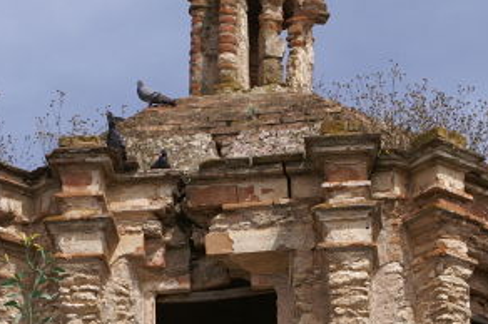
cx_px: 258
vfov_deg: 8.3
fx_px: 2221
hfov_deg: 12.5
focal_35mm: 164
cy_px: 306
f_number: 7.1
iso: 100
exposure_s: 1/500
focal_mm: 40
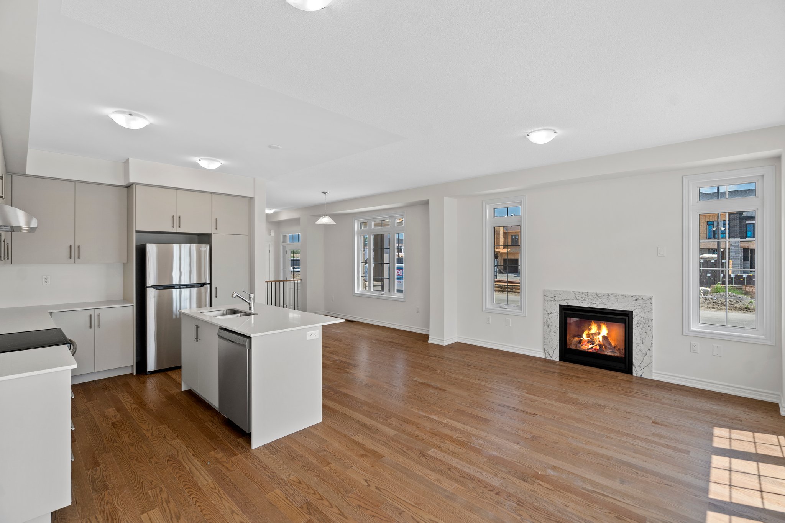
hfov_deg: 96.7
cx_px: 392
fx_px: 349
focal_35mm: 16
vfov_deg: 73.7
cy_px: 262
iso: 250
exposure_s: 1/30
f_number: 5
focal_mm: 16
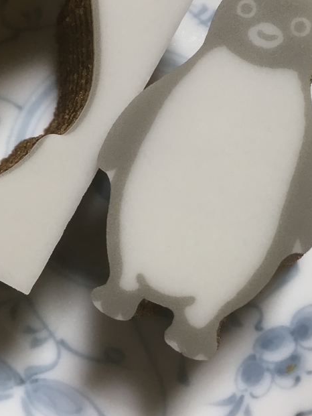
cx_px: 123
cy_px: 101
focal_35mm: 56
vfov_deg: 33.6
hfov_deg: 26.1
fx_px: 673
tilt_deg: -72.8
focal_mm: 4.15
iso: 64
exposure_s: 1/30
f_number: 2.2
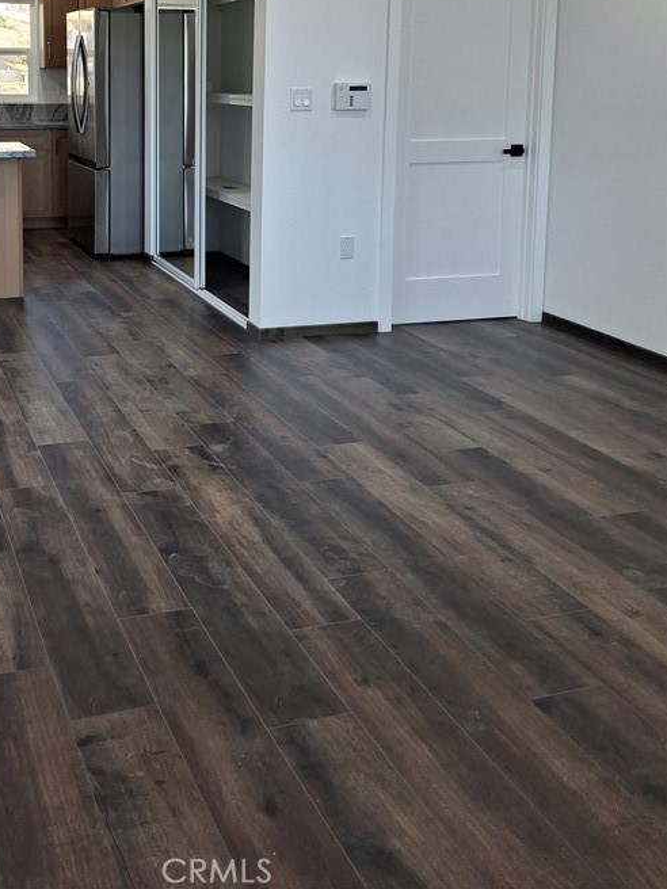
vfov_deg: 45.8
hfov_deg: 35.9
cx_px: 156
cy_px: 197
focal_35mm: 39
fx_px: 1002
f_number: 1.8
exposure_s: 1/120
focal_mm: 4.69
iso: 80
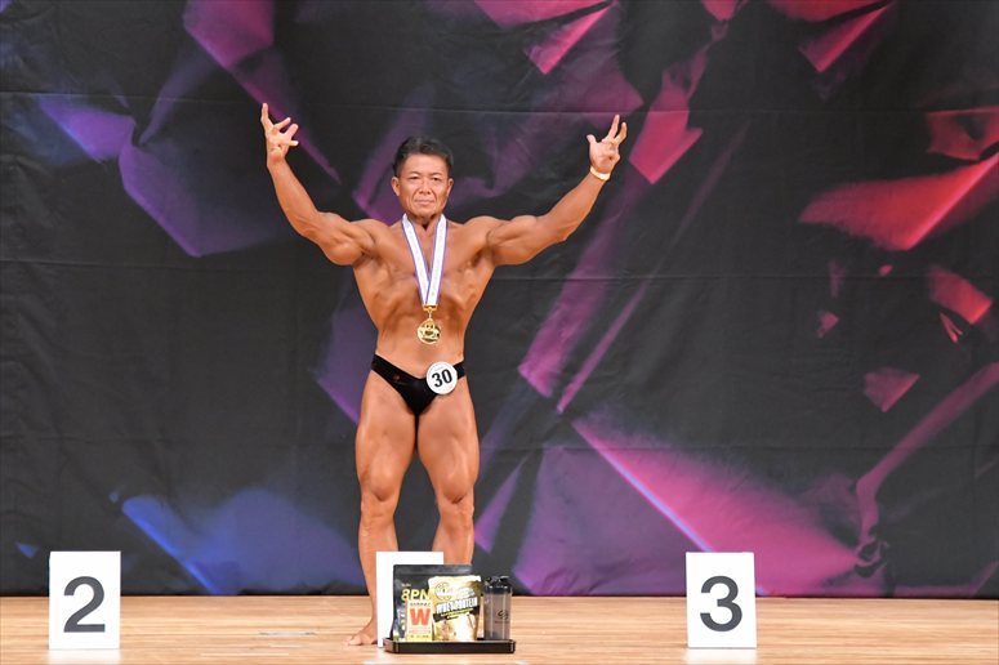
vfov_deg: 5.1
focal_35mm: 270
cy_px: 332
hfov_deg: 7.6
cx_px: 500
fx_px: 7489
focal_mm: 180
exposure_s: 1/400
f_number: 5.6
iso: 8000
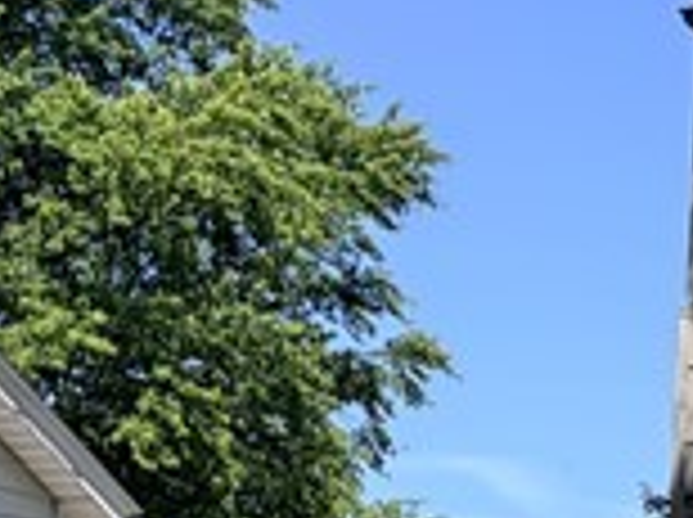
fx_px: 3458
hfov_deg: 10.1
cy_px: 739
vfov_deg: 8.4
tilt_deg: +7.9
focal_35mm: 173
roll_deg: -0.4
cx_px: 1624
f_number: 1.6
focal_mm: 5.96
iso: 50
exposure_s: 1/3448
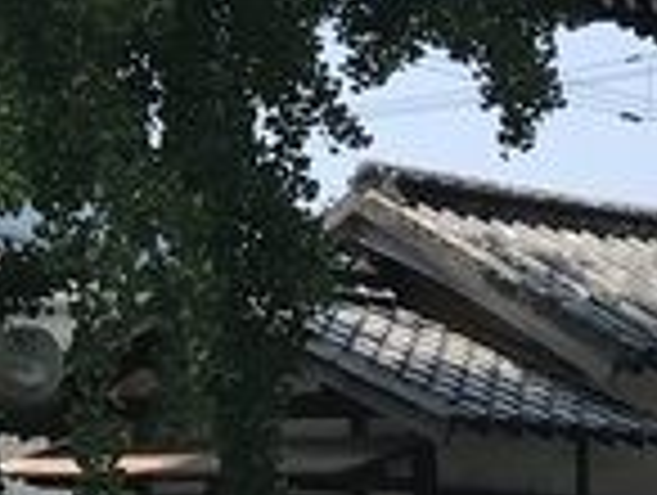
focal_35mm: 156
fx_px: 2966
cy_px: -290
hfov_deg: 11.8
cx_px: -452
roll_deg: -2.2
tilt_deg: +17.0
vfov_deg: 9.2
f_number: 1.8
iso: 20
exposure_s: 1/1330
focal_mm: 3.99
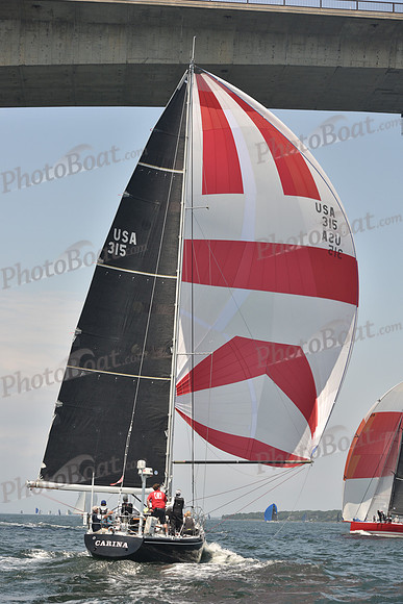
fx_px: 1175
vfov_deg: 28.8
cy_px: 302
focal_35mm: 70
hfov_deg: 19.5
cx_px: 202
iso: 250
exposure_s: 1/640
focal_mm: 70
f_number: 7.1
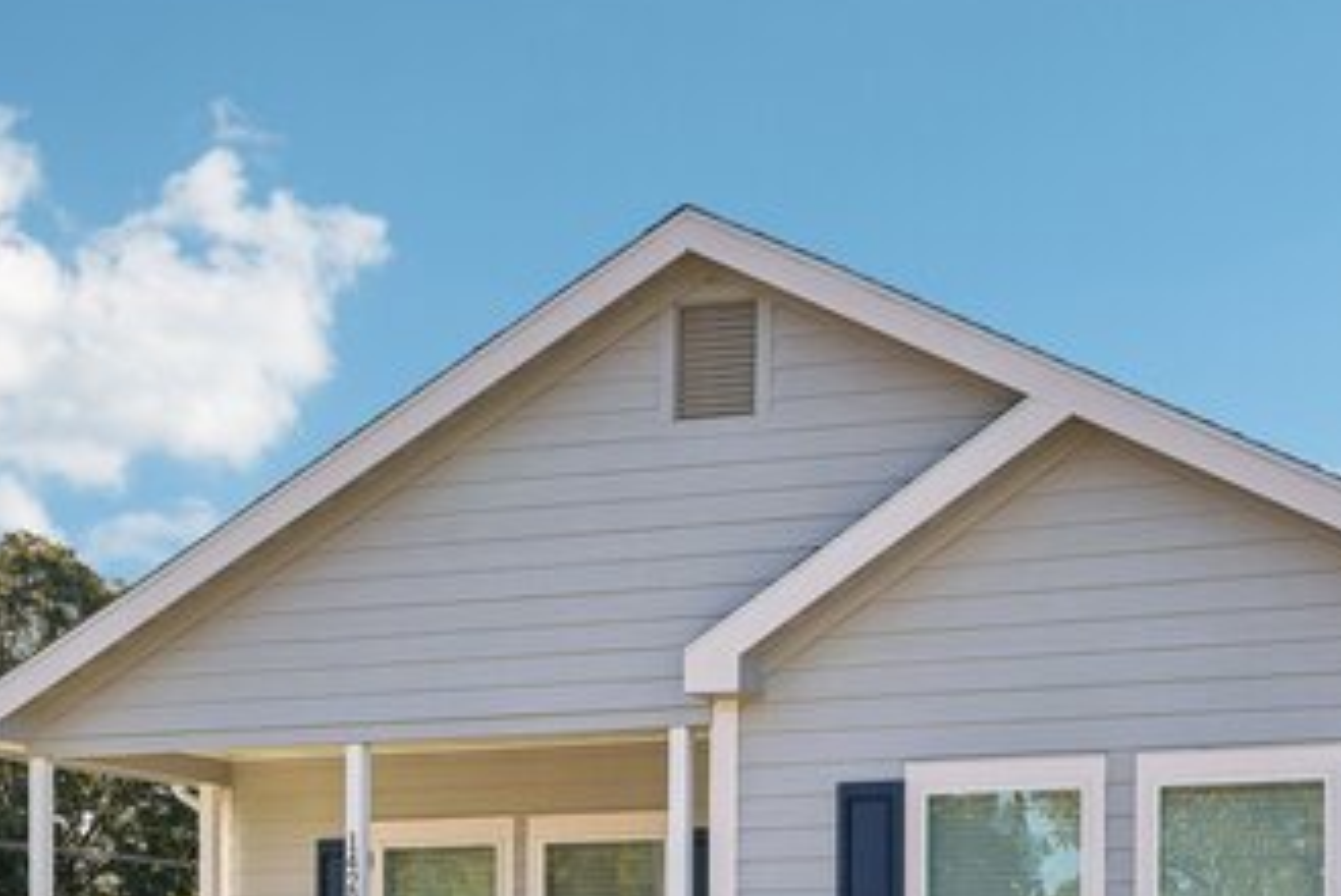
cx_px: 946
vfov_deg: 19.7
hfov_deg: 29.3
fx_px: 2535
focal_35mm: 68
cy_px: 808
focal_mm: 35
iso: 100
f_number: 8
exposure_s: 1/250
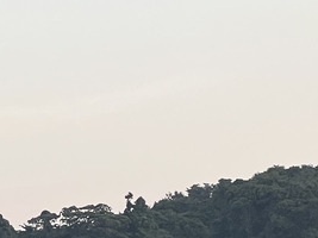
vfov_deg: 4.2
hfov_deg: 5.6
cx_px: -338
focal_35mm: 346
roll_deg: +1.6
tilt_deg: +0.7
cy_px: 459
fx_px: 3177
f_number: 2.8
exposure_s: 1/122
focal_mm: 9
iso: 64
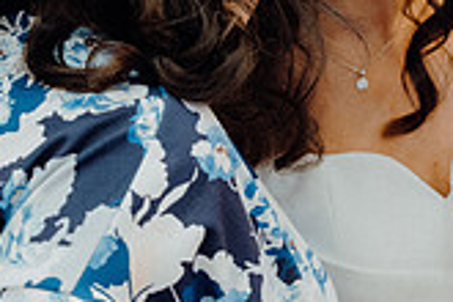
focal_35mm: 243
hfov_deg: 8.4
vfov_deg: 5.7
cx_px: 395
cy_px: 67
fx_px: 3058
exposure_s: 1/160
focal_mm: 69
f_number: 3.5
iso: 3200
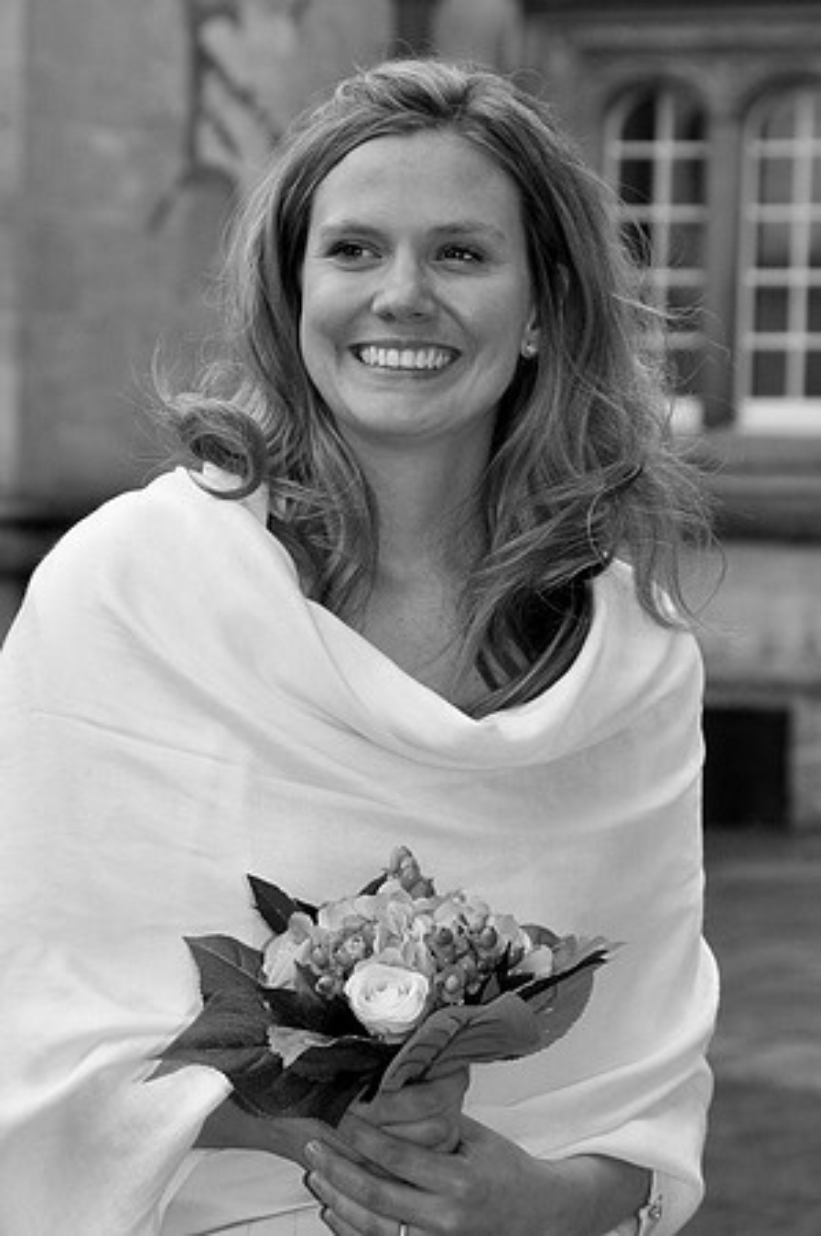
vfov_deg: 14.4
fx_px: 4886
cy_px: 618
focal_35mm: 142
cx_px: 410
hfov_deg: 9.6
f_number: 8
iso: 500
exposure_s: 1/200
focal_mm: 95
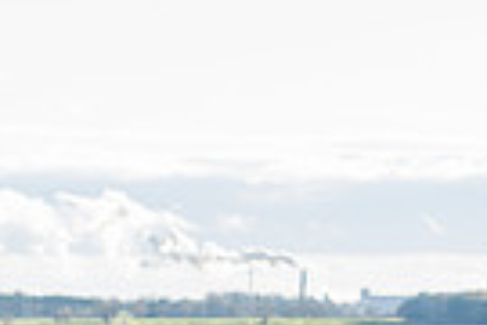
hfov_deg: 6.7
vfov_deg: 4.4
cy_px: 671
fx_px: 4139
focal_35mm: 306
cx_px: 390
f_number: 5.6
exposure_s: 1/125
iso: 200
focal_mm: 70
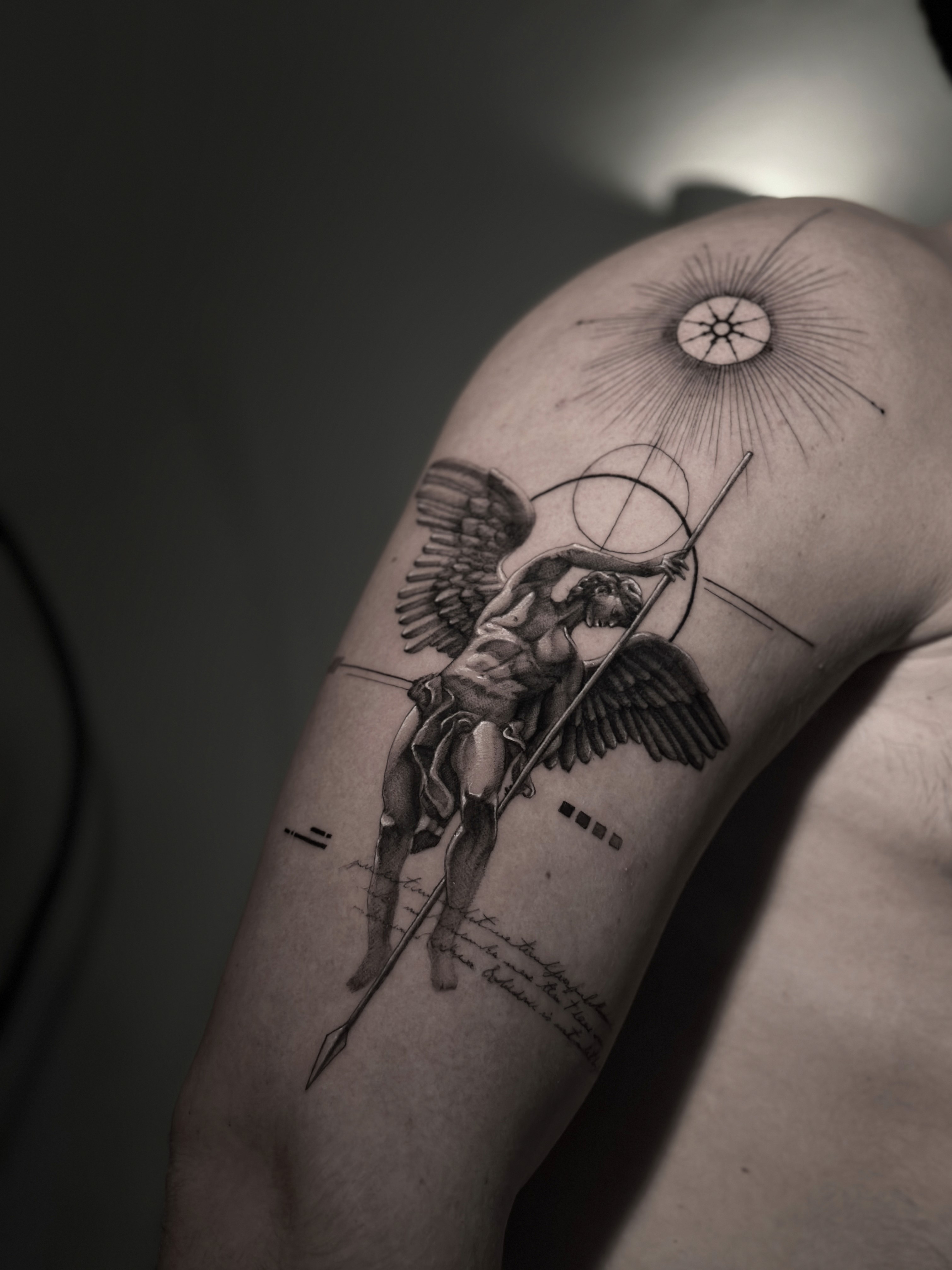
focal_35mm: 48
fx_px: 1760
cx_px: 476
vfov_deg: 39.7
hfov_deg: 30.3
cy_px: 635
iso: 160
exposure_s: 1/100
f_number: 1.8
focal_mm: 6.86
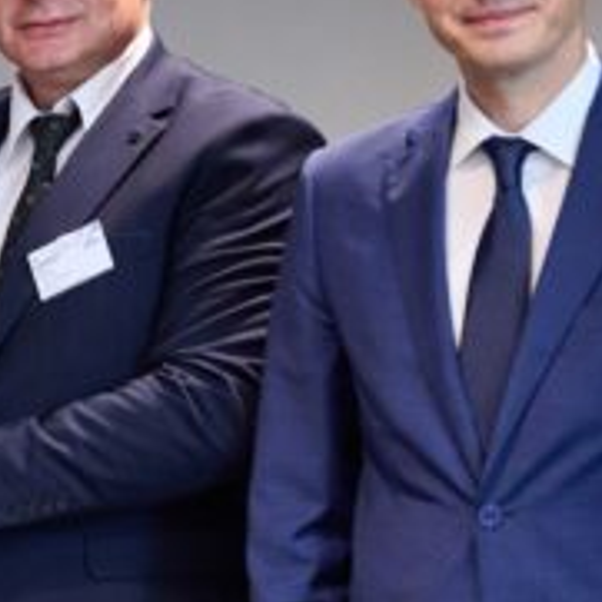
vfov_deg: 12.4
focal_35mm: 141
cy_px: 293
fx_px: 2774
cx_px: -289
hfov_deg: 11.9
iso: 2500
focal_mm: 39
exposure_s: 1/250
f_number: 3.2
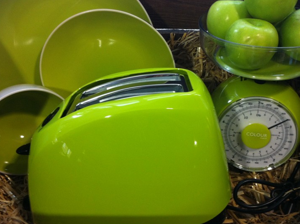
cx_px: 149
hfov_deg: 38.3
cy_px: 100
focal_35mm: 50
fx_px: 433
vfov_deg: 29.0
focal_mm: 3.85
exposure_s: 1/15
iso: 100
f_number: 2.8
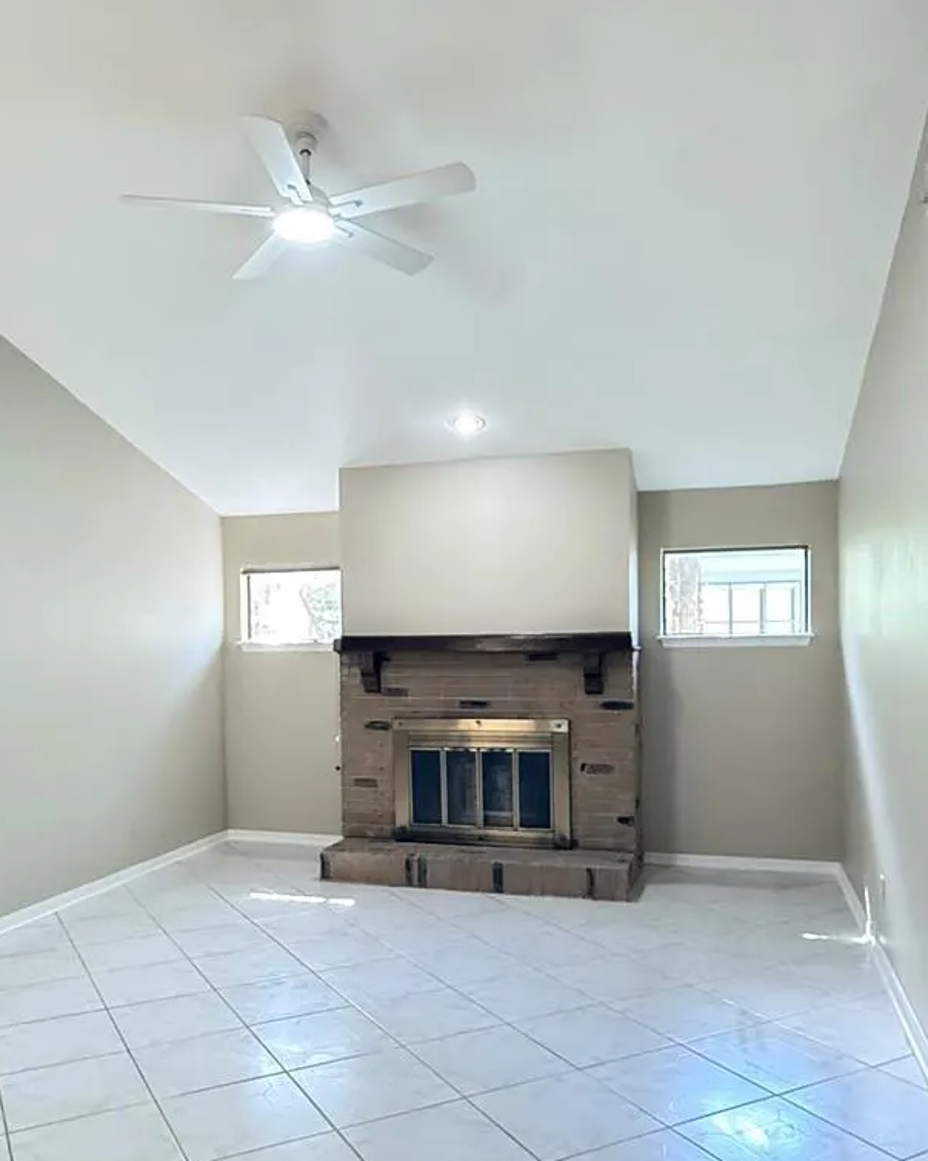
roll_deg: -0.2
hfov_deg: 49.8
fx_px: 996
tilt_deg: -0.9
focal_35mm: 29
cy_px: 667
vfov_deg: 60.2
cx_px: 400
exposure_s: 1/60
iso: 640
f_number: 2.2
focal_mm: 2.22
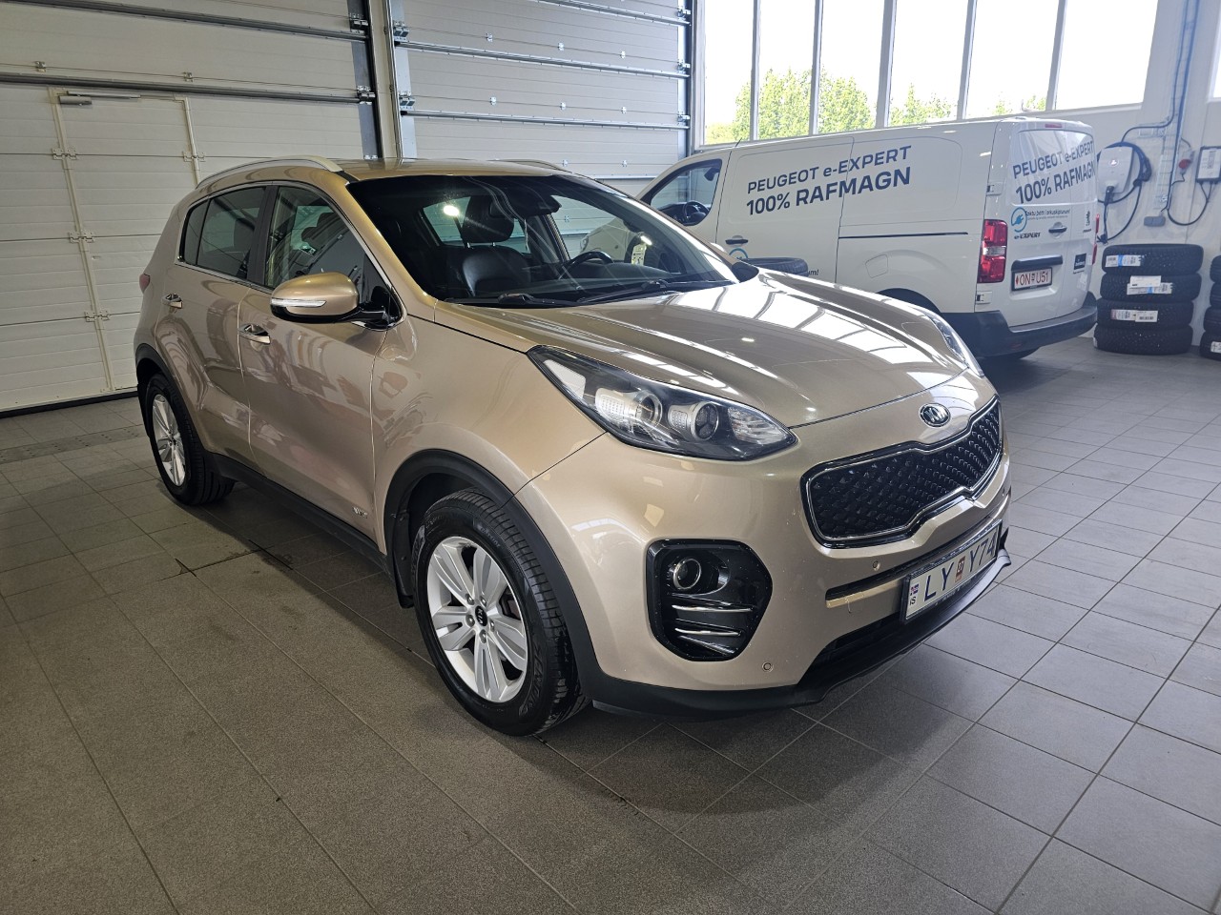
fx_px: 811
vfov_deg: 58.9
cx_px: 610
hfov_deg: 73.9
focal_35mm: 23
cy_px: 458
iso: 25
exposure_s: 1/100
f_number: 1.7
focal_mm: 6.3
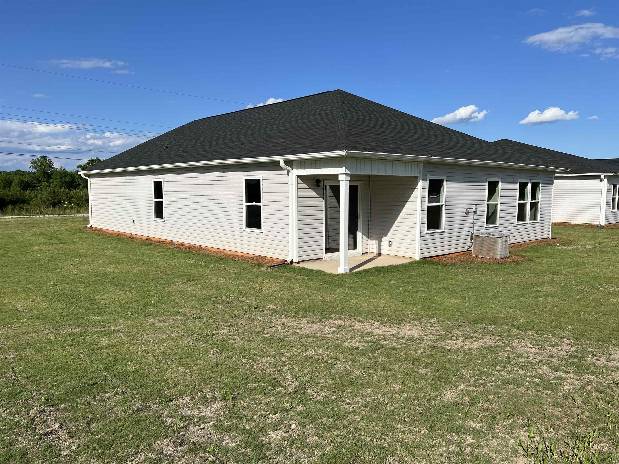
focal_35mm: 26
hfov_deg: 67.3
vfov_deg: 53.1
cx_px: 310
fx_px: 465
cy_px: 232
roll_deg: +0.0
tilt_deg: -6.2
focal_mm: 5.7
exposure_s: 1/6211
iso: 50
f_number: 1.5
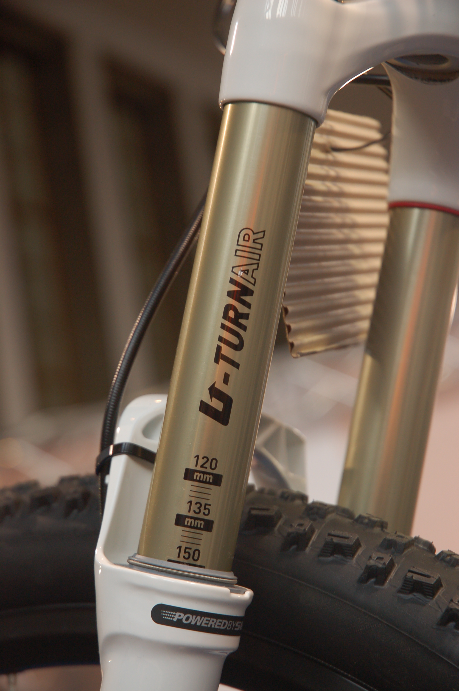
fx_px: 2012
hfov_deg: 13.0
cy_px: 346
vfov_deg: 19.5
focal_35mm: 105
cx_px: 230
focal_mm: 70
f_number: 4.5
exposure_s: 1/60
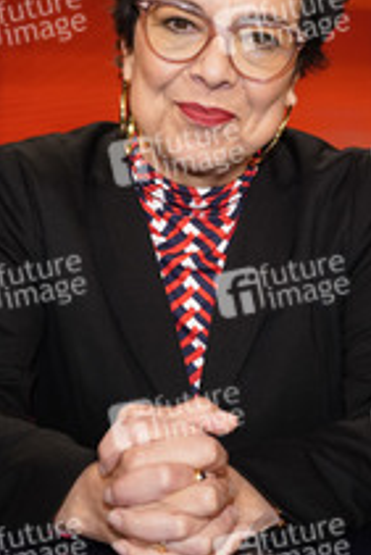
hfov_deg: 17.3
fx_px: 1219
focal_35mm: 79
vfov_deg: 25.6
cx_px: 212
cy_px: 221
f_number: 5
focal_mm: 37
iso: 2000
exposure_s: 1/125
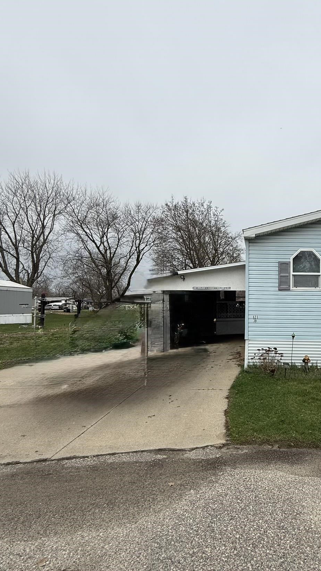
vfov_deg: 89.5
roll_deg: -0.4
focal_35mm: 19
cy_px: 303
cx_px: 258
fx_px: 287
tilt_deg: +1.7
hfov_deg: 54.3
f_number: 2.2
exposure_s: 1/2717
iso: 50
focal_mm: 2.22
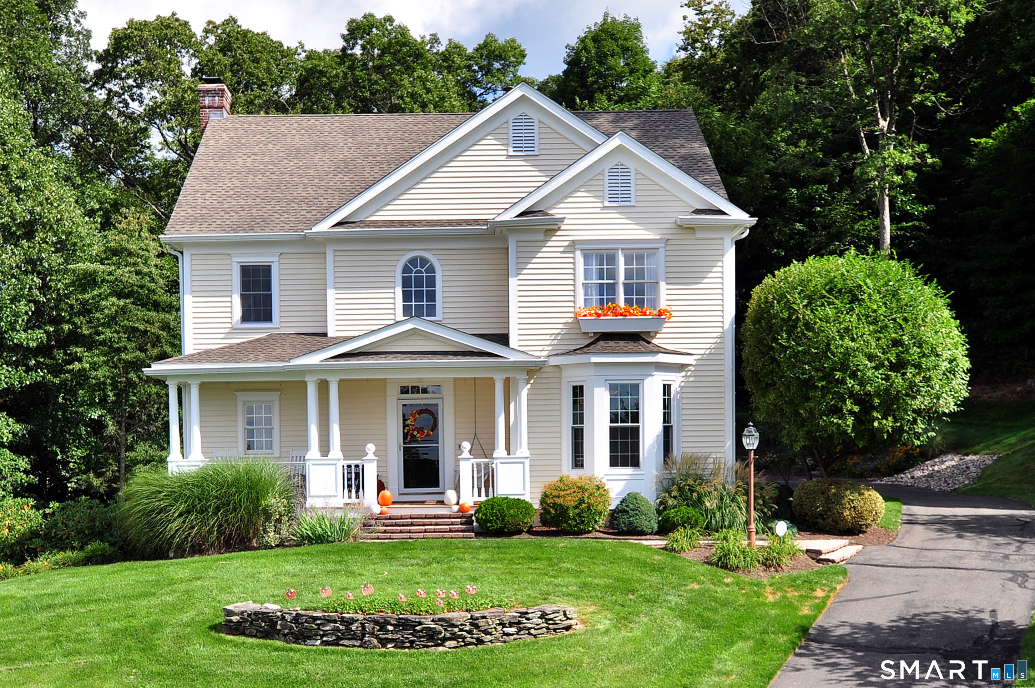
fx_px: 861
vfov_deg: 43.5
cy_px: 344
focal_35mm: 30
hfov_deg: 62.0
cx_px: 518
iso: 250
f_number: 8
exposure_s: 1/320
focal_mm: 20
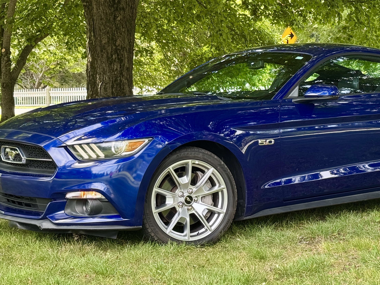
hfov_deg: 22.4
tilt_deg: -1.8
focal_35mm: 87
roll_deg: +2.3
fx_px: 955
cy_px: 108
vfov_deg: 16.9
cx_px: 247
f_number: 1.78
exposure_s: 1/177
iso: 64
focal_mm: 6.76
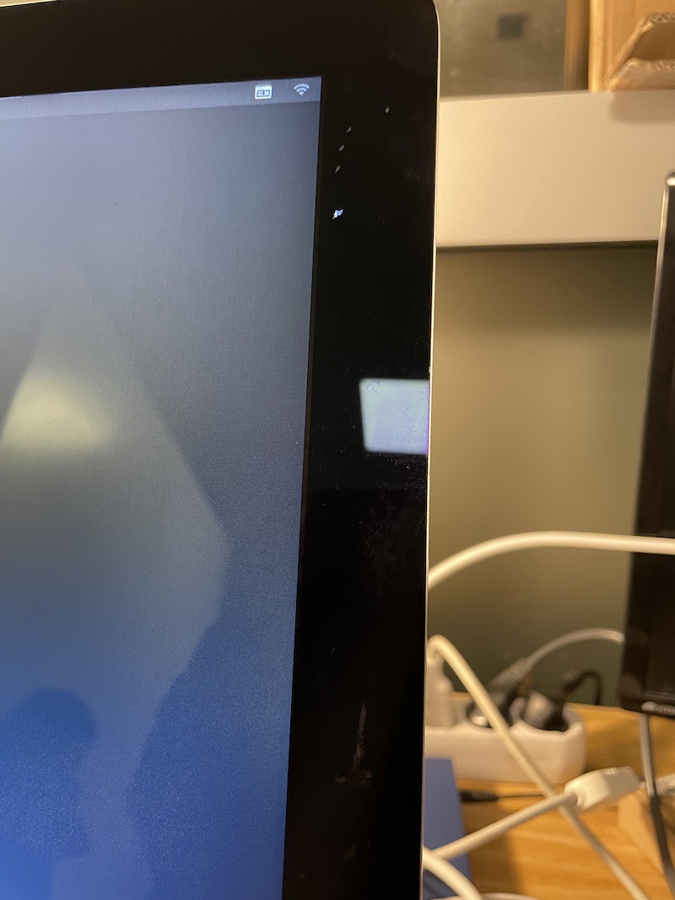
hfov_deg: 53.1
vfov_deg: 67.3
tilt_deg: -14.5
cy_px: 450
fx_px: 676
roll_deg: +1.5
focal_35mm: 26
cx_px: 338
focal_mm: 4.2
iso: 500
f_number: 1.6
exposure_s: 1/33
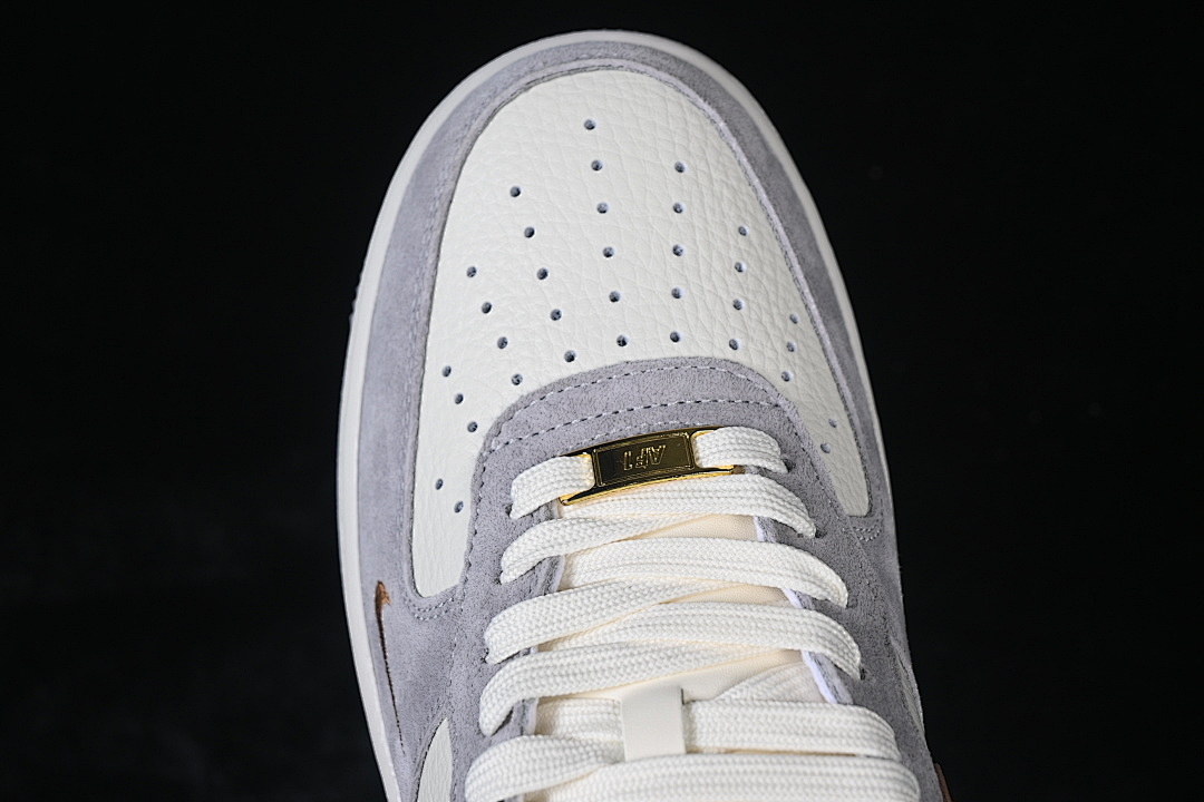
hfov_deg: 27.0
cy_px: 401
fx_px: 2508
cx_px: 602
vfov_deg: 18.2
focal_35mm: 75
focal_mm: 50
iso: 160
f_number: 7.1
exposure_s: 1/80
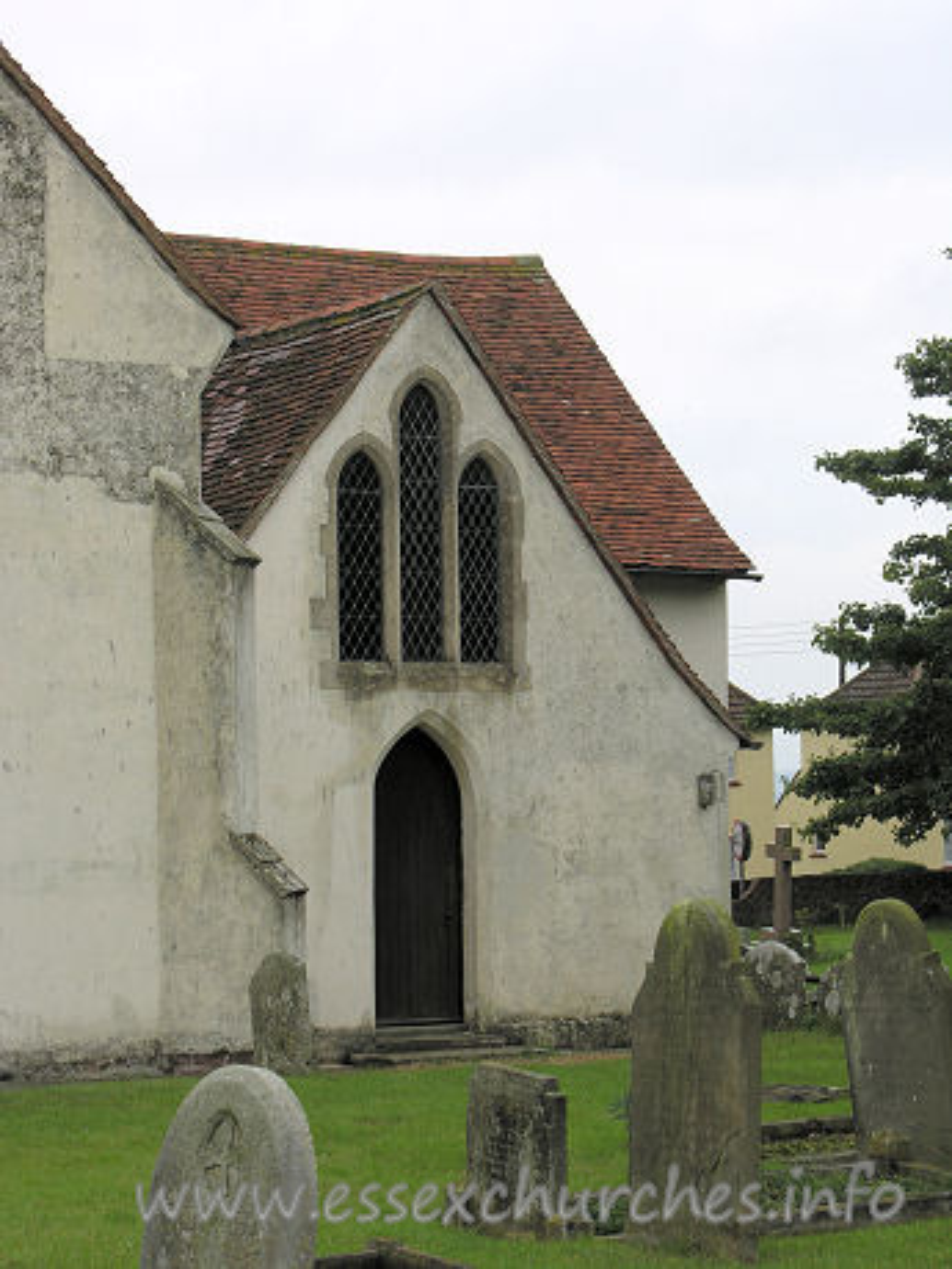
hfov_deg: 15.7
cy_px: 634
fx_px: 3447
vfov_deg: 20.9
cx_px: 476
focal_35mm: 94
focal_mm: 24
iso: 50
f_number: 6.3
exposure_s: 1/152
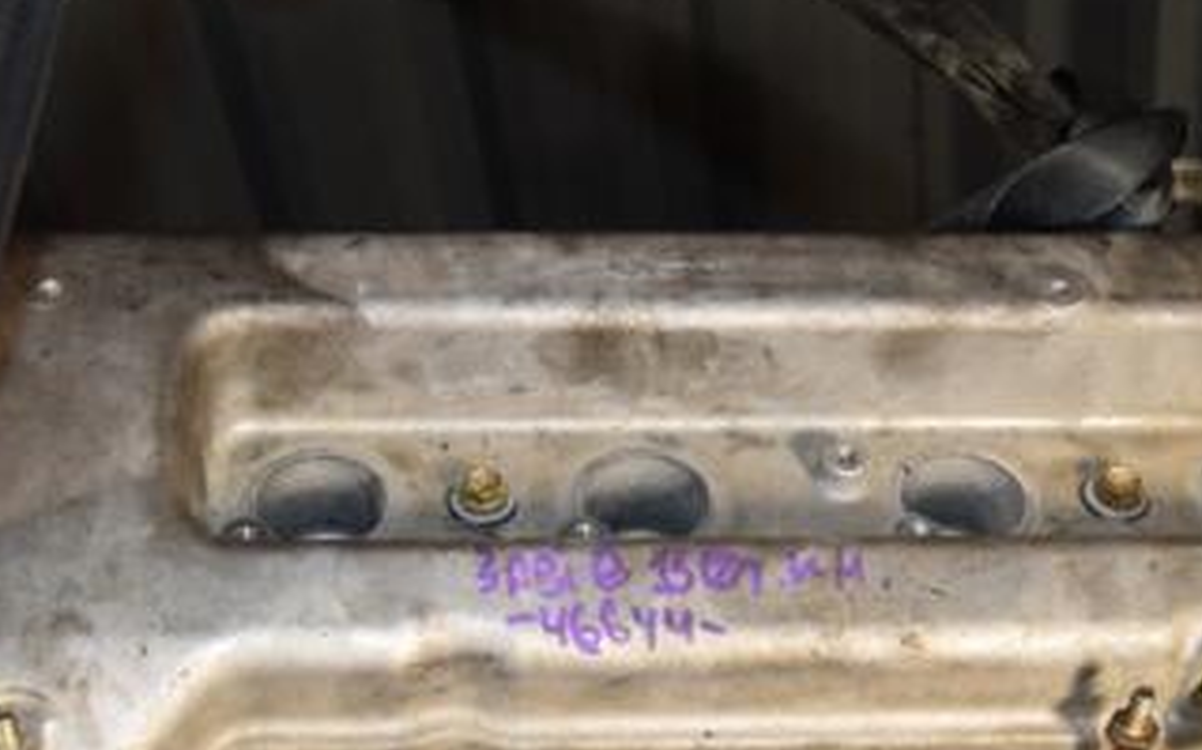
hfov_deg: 28.6
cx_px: 614
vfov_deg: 17.8
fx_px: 2356
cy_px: 667
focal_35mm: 72
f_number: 6.3
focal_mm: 25
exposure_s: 1/200
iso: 800
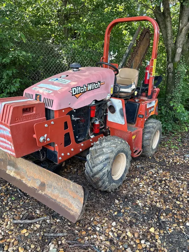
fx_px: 189
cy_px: 126
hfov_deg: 53.1
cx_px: 94
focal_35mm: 26
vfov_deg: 67.3
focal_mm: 5.96
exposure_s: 1/122
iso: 80
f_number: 1.6
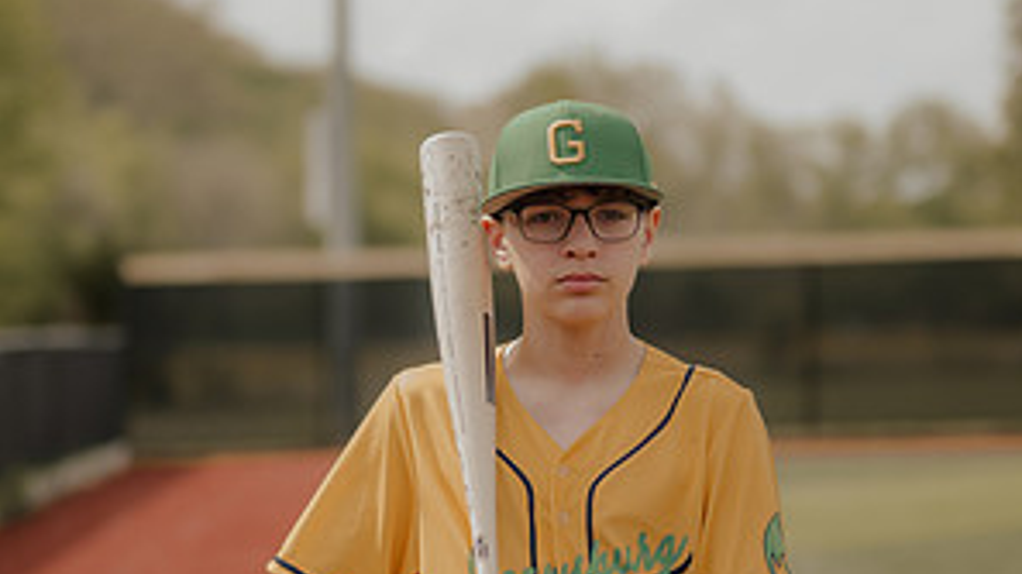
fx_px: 3225
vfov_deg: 10.2
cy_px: 378
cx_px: 513
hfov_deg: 18.0
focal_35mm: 119
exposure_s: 1/2500
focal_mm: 50
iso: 125
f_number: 1.4
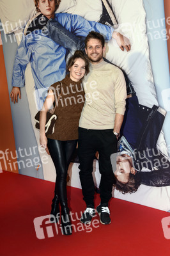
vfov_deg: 42.8
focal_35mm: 46
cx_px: 85
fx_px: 326
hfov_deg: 29.2
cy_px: 128
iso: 1000
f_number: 6.3
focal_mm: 46
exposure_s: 1/80
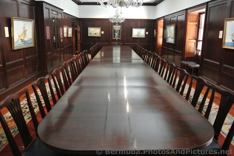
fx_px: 176
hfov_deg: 67.3
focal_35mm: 27
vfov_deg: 48.0
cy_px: 78
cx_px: 117
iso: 2200
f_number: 3.5
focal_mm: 10
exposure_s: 1/30
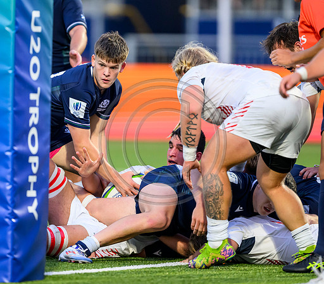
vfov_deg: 3.0
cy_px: 130
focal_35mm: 552
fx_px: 5499
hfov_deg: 3.4
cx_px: 113
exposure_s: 1/1250
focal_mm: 400
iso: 4000
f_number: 3.2
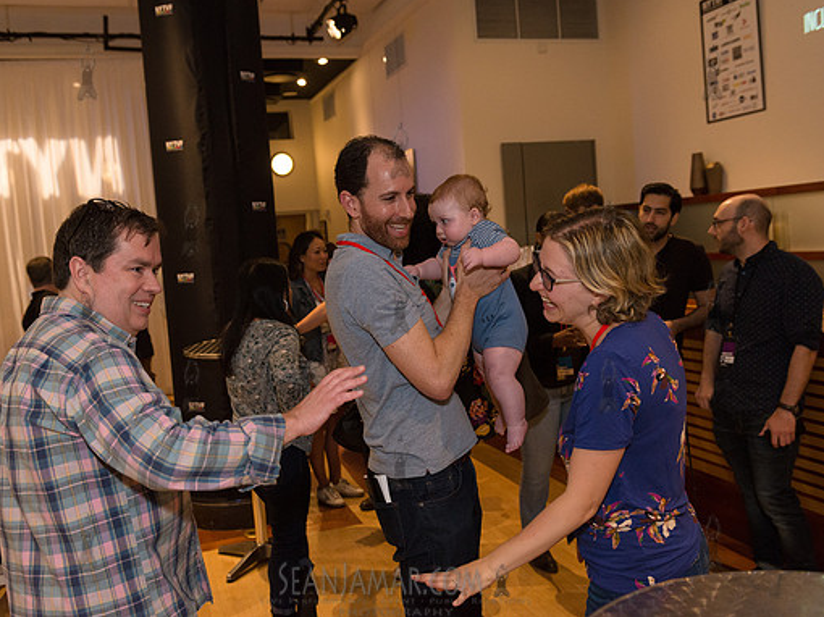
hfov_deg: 52.6
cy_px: 306
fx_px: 833
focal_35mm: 35
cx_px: 399
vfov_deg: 40.7
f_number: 4
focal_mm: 32
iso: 2500
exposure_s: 1/500
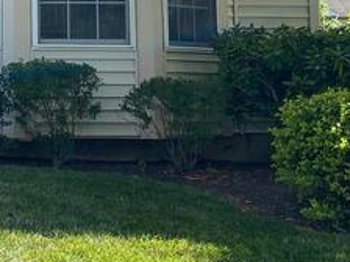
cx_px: 6
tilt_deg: +9.1
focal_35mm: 119
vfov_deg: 12.0
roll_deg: +0.2
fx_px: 1203
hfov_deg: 16.2
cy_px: -115
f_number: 1.8
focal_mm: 4.25
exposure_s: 1/1653
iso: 32
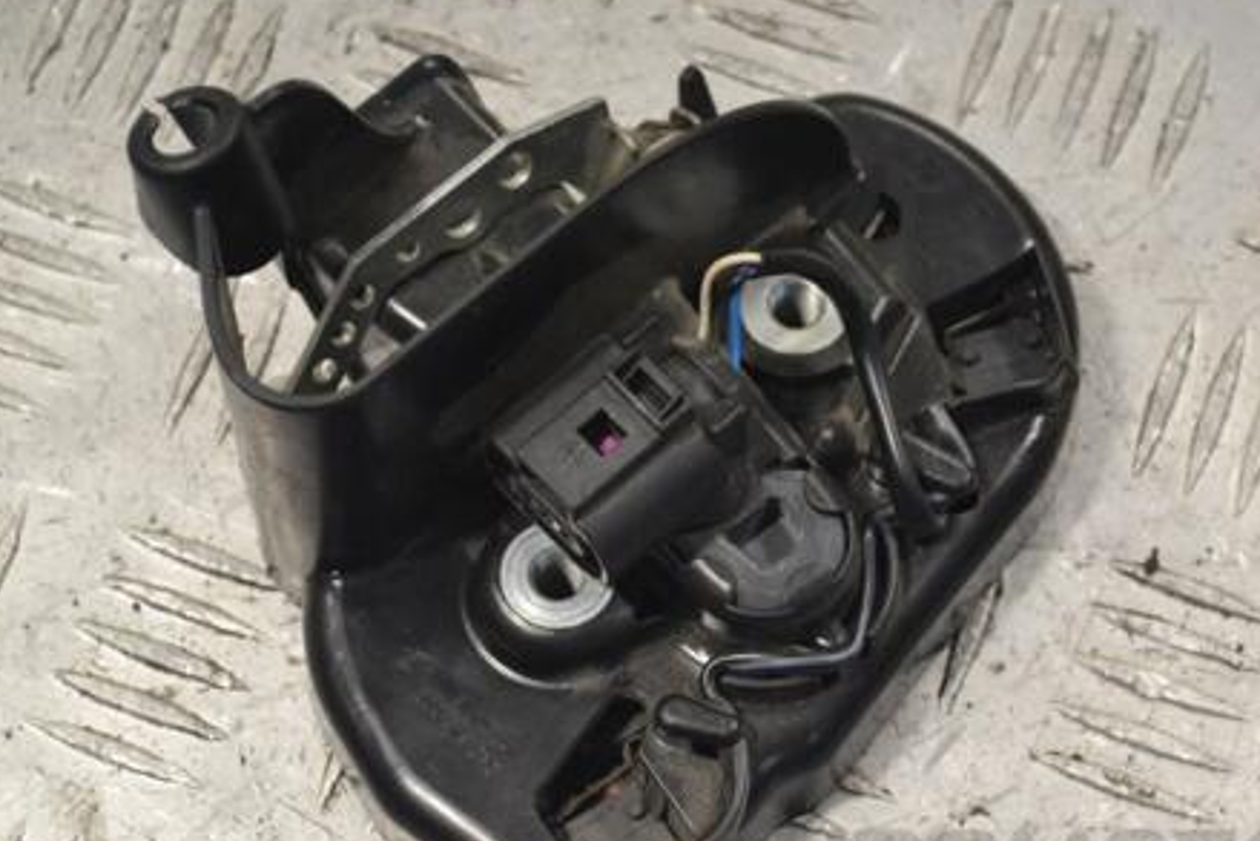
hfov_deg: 18.1
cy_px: 491
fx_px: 3945
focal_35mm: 113
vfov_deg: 12.2
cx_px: 657
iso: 3200
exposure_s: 1/400
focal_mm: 55
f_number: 5.6
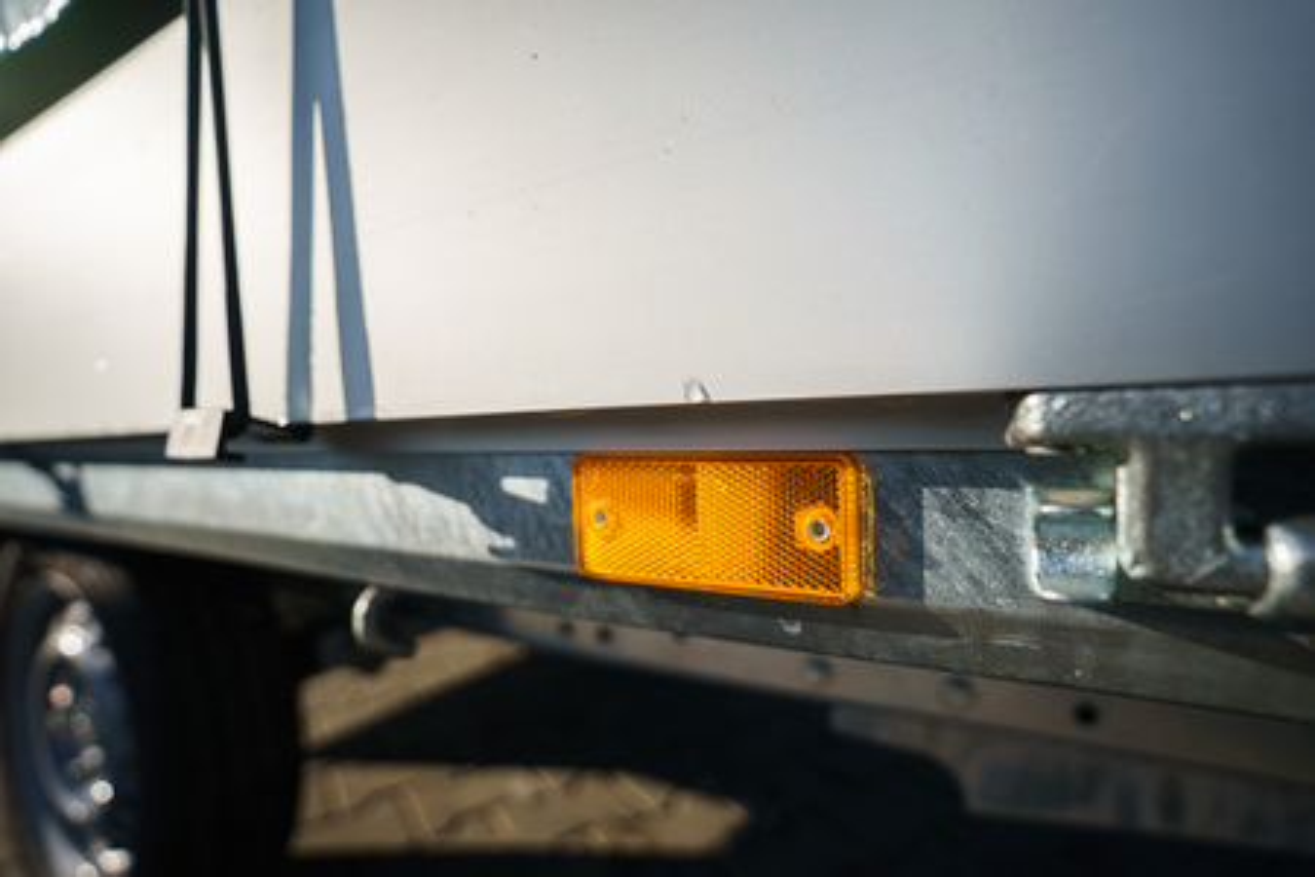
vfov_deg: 70.4
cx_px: 658
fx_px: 621
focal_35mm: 17
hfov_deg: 93.3
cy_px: 438
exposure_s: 1/3200
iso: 160
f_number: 2.8
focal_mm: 17
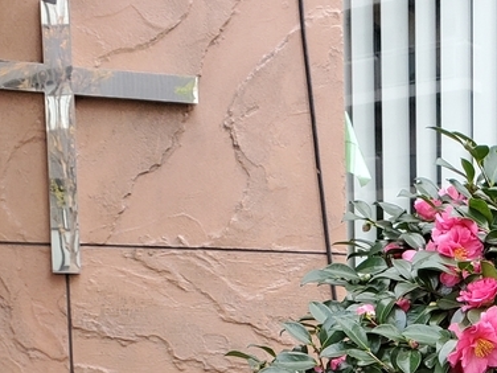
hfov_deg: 22.3
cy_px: 500
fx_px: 1192
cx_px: 547
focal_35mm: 83
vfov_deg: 16.7
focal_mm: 4.3
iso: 160
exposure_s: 1/100
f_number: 2.4
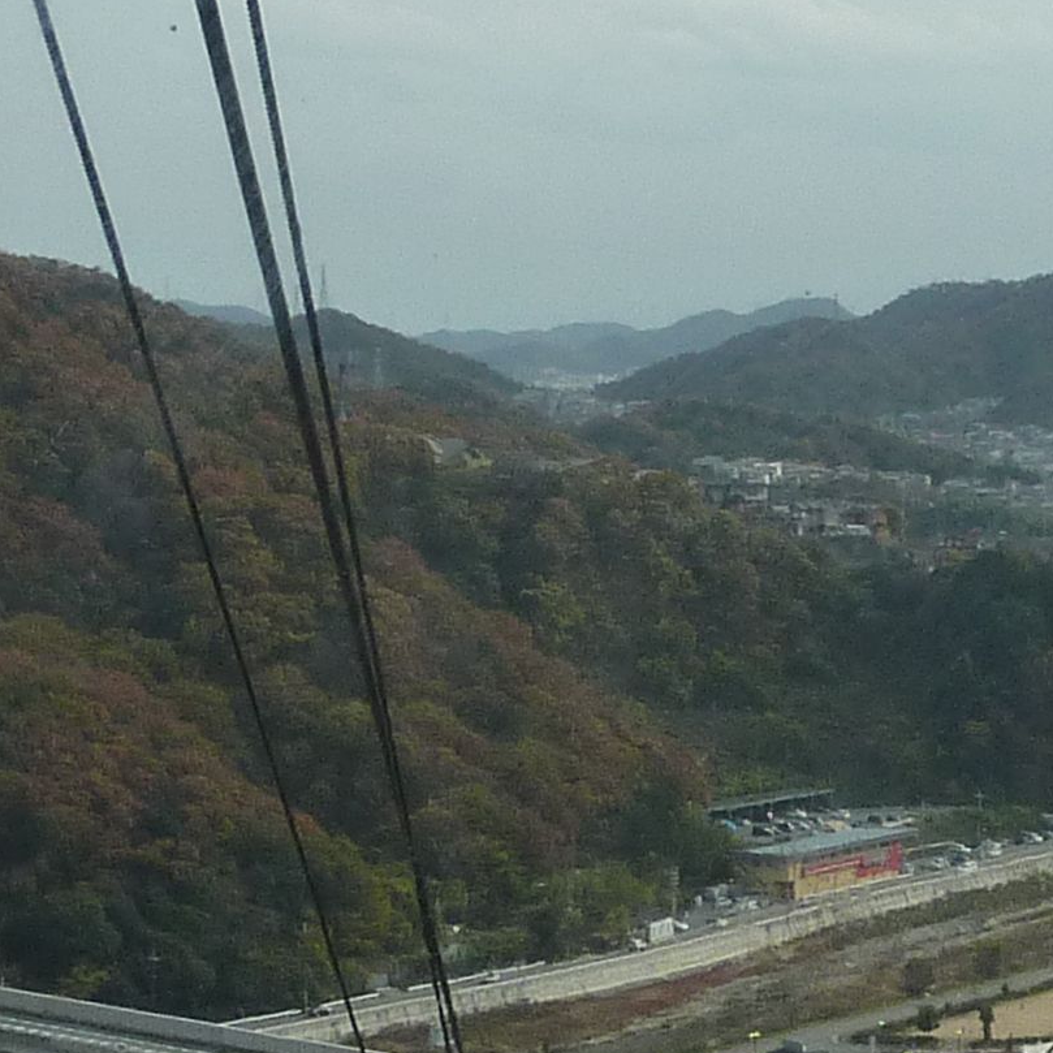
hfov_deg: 13.8
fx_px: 4233
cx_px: 1225
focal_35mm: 123
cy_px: 466
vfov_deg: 14.2
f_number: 4.5
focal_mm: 5
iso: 125
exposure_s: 1/500
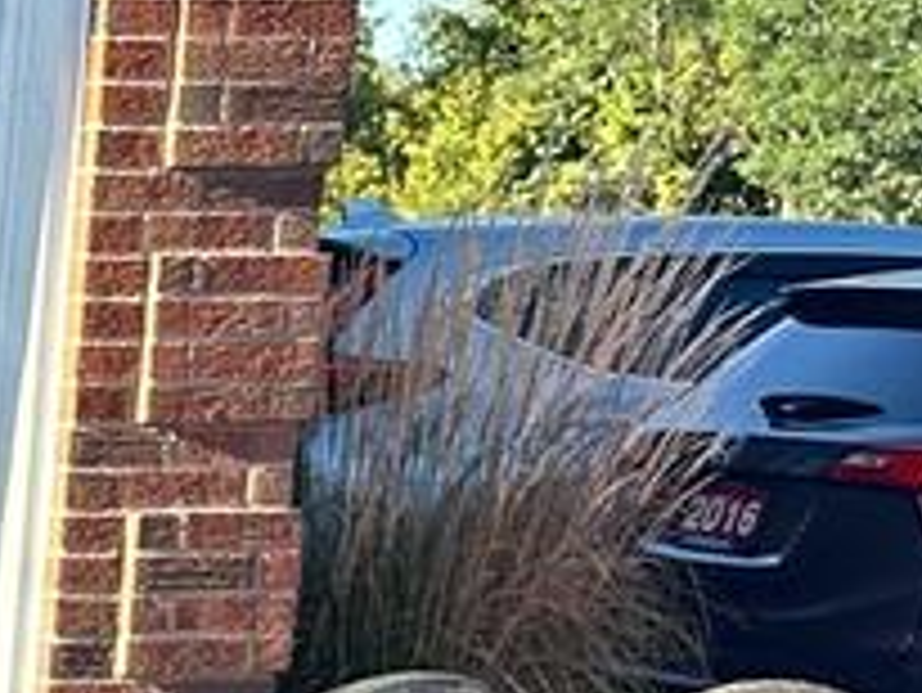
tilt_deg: -12.1
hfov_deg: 10.2
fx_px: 3998
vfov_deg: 9.5
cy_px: 1206
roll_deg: +0.4
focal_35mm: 150
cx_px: -1714
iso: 80
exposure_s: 1/734
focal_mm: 6.86
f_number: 1.78
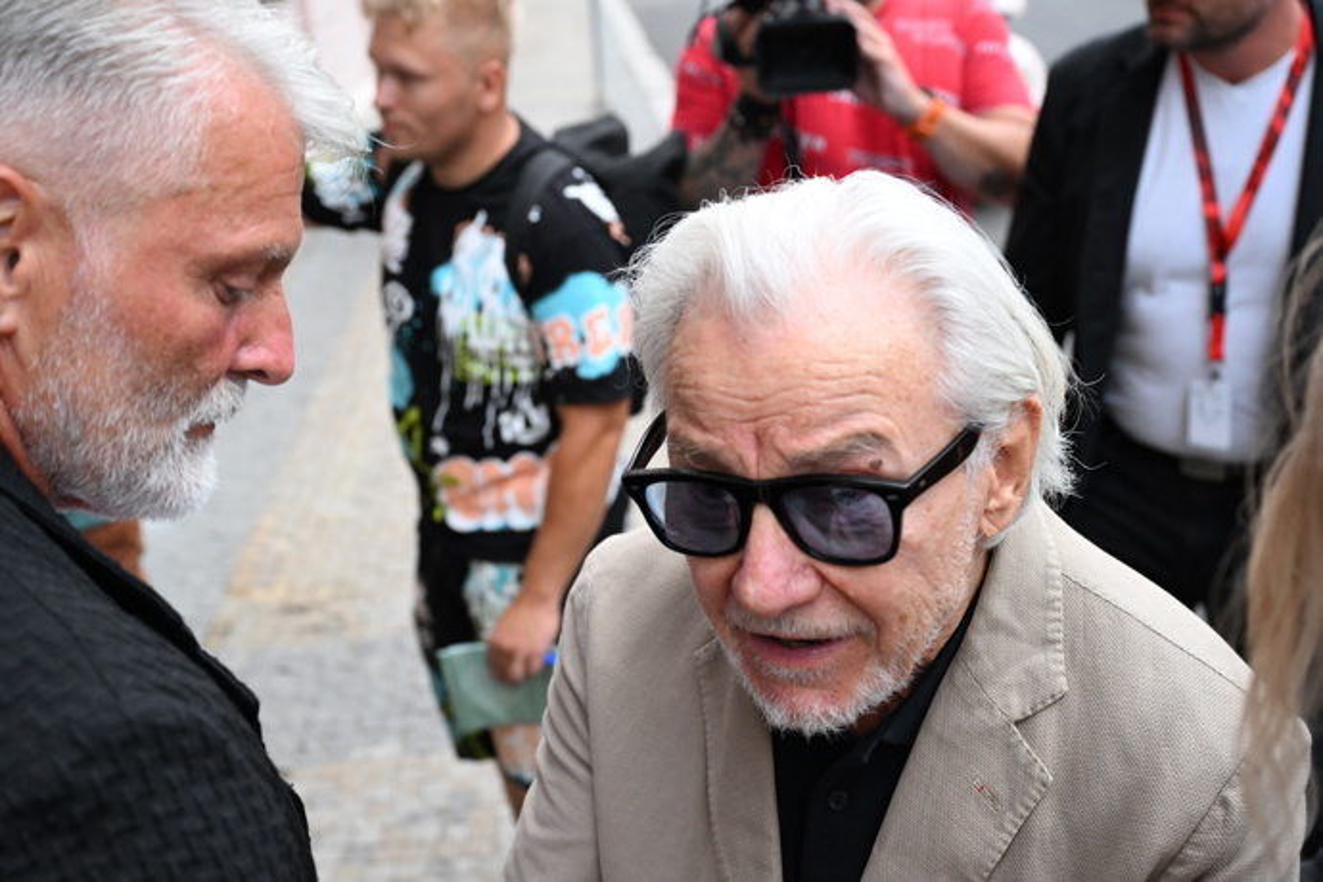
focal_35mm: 43
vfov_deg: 31.2
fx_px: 1580
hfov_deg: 45.4
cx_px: 662
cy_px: 441
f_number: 4.5
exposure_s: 1/500
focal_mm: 43
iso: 4000
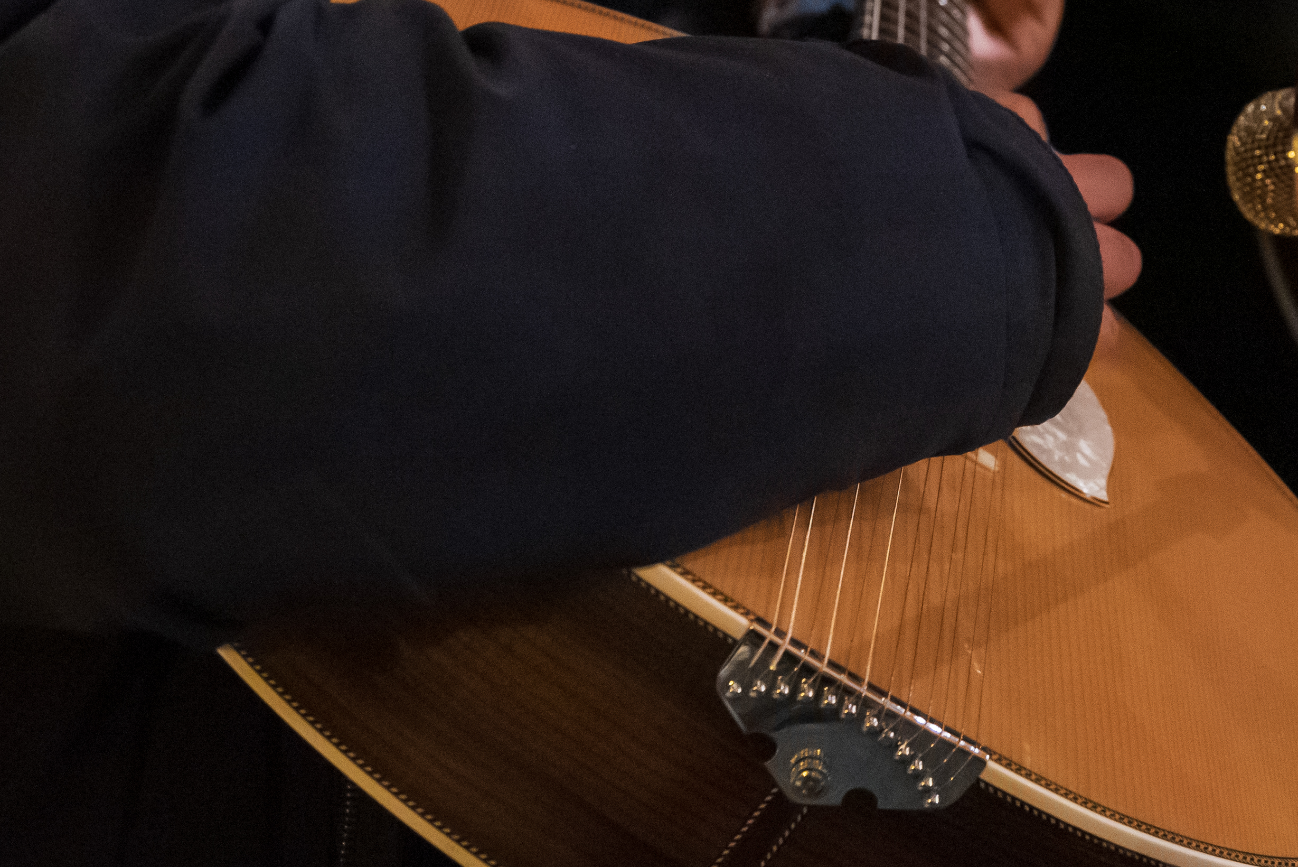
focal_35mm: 93
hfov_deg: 21.5
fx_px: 3354
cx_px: 1137
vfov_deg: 14.7
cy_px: 367
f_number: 4.5
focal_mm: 38
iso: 12800
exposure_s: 1/60
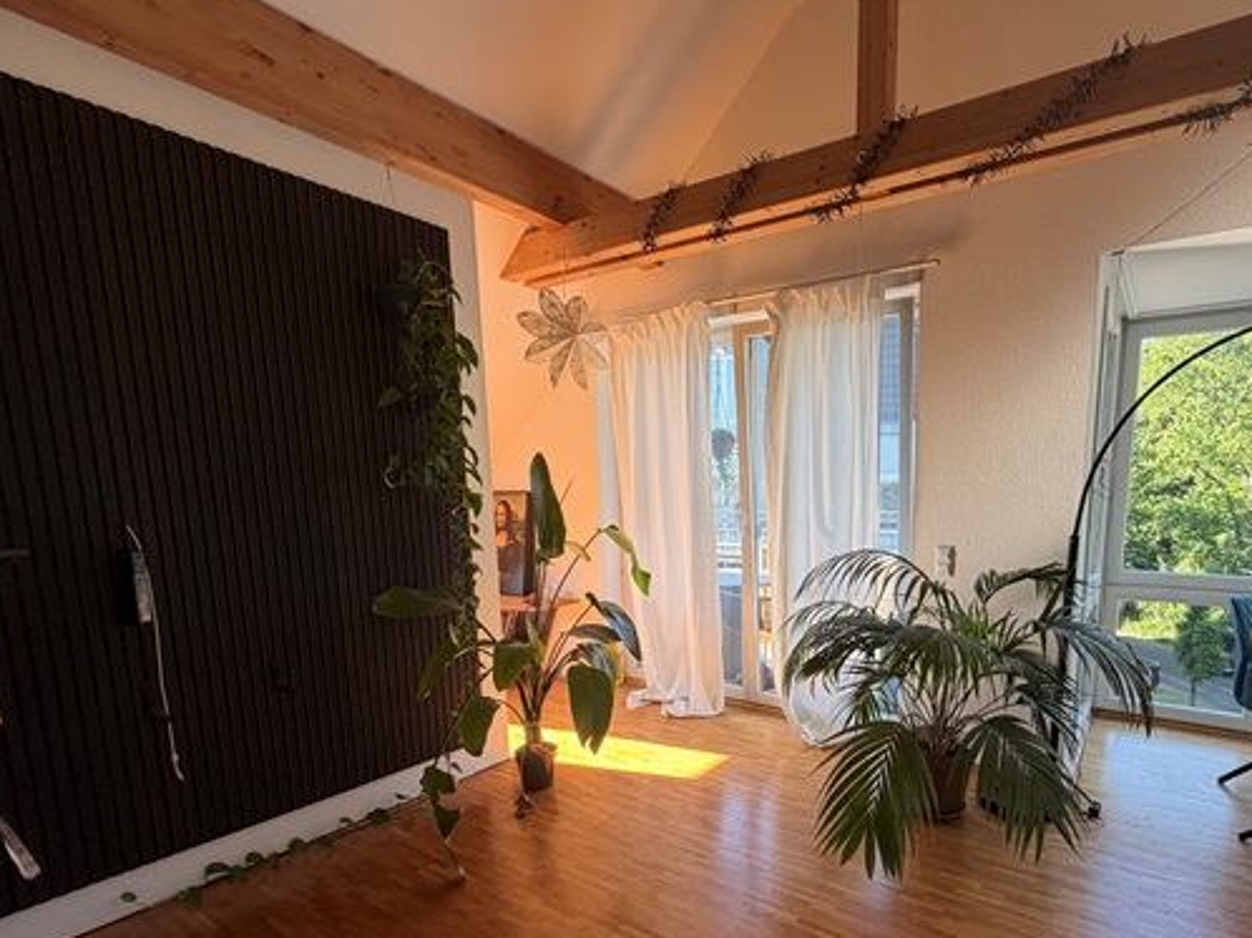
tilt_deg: -8.8
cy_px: 586
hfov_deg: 86.1
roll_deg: +0.2
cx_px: 779
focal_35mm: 18
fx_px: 651
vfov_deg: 70.4
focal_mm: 2.22
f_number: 2.2
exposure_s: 1/121
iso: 80
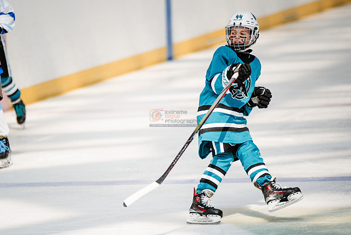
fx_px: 3543
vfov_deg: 3.8
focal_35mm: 363
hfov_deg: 5.7
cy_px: 114
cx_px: 138
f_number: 3.2
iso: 1250
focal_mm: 300
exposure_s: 1/4000
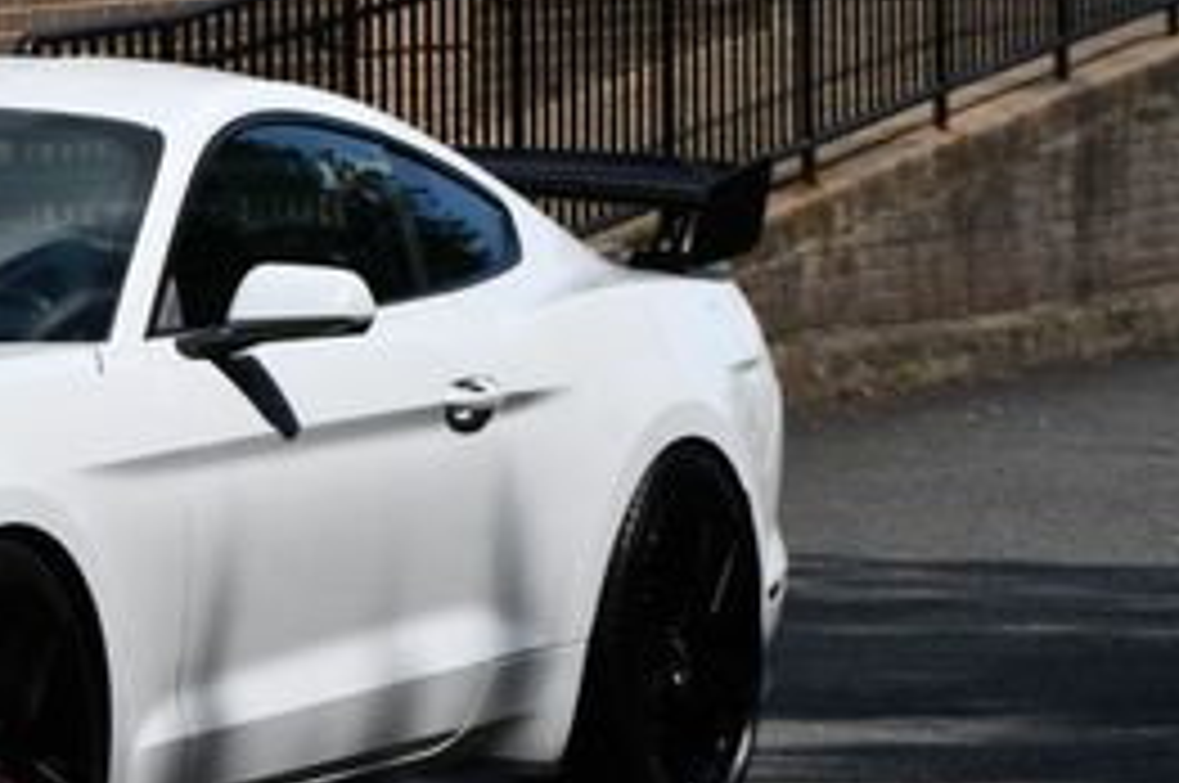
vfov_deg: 4.2
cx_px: -256
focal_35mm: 330
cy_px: 238
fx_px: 10794
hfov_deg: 6.2
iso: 100
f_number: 9
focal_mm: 90
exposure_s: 1/320
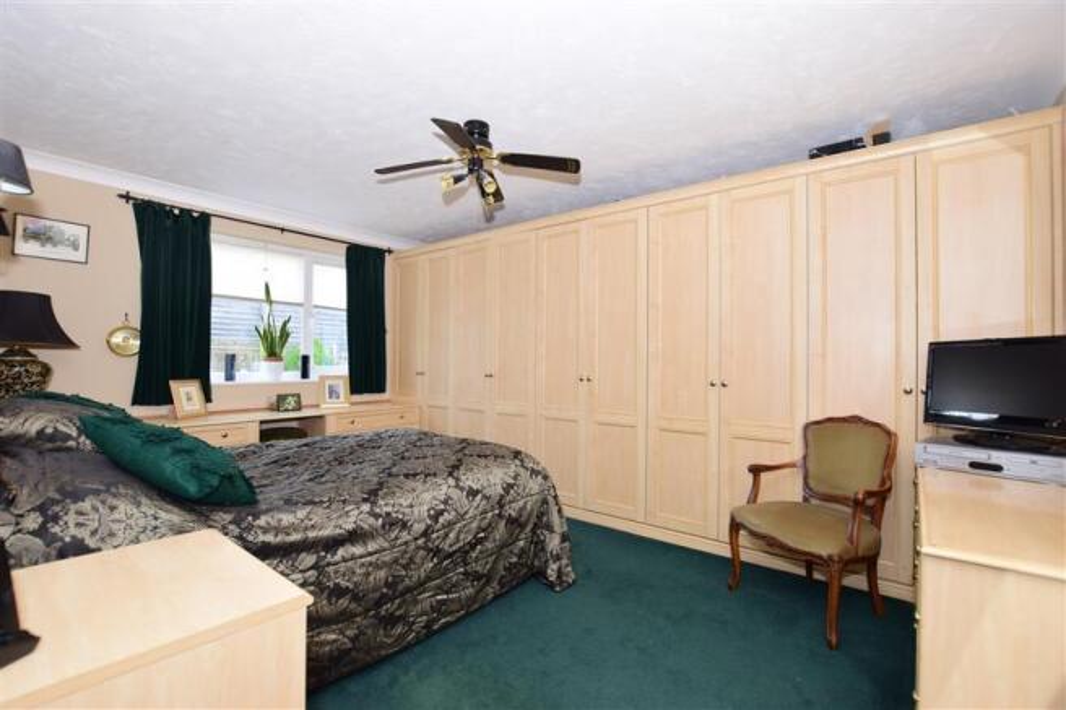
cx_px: 533
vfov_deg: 77.3
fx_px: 444
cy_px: 355
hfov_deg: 100.4
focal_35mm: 15
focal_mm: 10
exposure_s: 1/20
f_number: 7.1
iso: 400
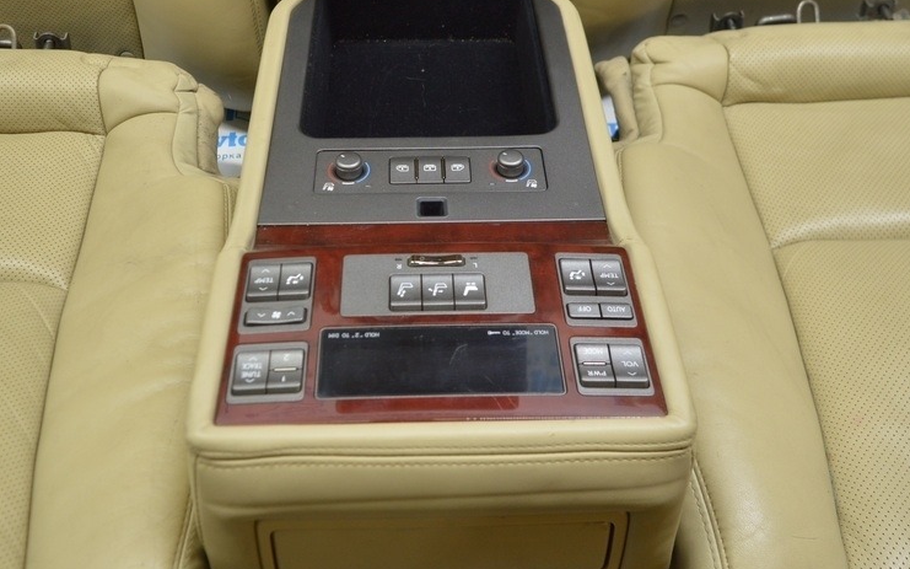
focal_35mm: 38
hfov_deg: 51.5
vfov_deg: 33.1
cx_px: 410
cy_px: 169
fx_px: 942
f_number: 3.5
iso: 400
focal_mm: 18
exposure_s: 1/50
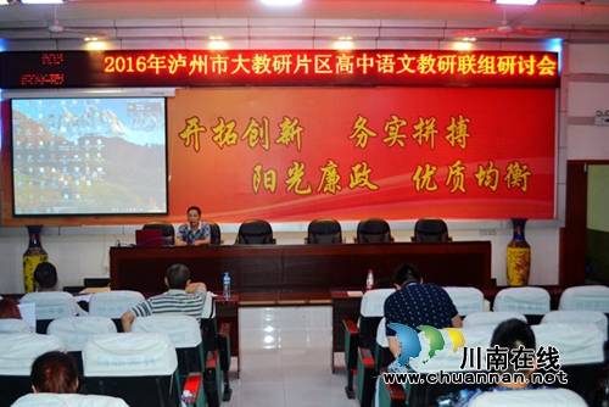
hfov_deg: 53.1
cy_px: 204
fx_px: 609
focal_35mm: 36
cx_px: 304
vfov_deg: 36.9
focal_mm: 24
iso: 1100
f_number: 4
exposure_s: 1/60
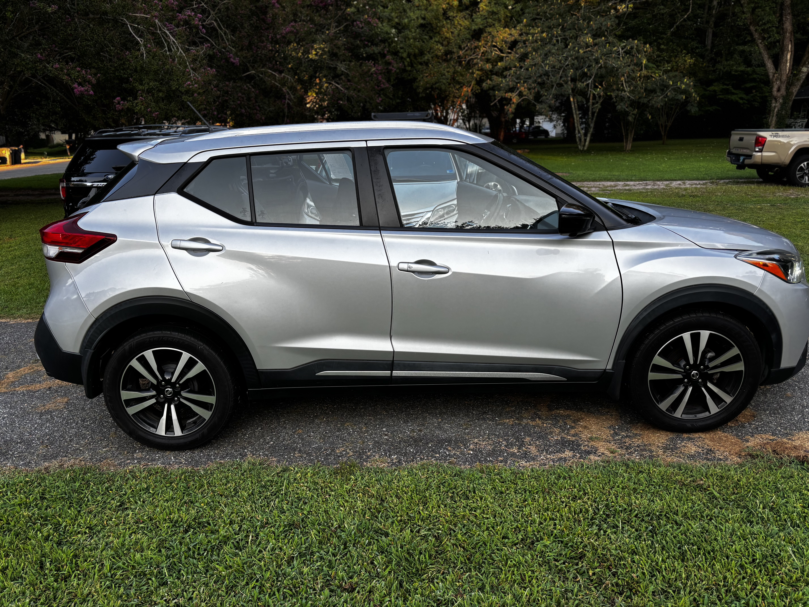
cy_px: 304
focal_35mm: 26
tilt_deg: -15.6
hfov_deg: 67.3
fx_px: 608
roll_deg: +0.5
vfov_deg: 53.1
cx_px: 404
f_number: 1.6
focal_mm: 5.96
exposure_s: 1/251
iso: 40
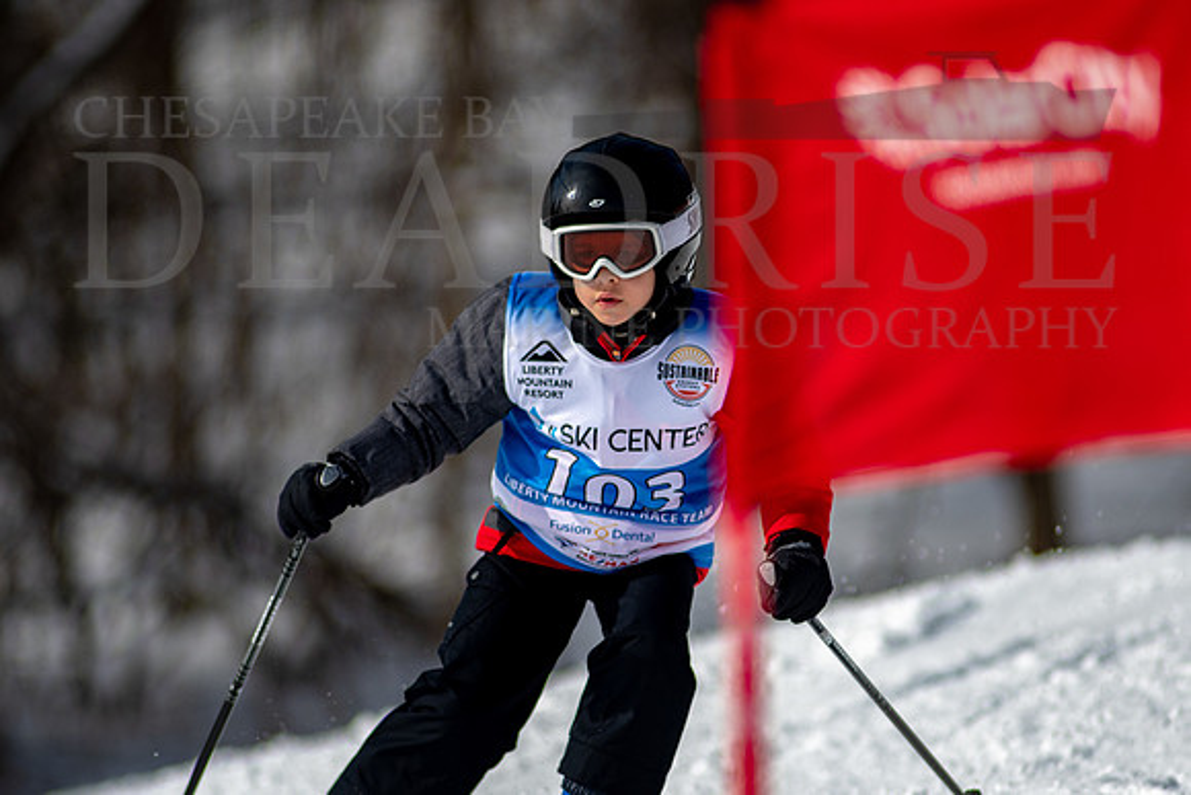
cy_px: 397
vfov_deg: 2.8
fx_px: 16531
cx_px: 661
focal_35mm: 500
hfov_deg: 4.1
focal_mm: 300
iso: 100
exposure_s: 1/6400
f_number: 2.8
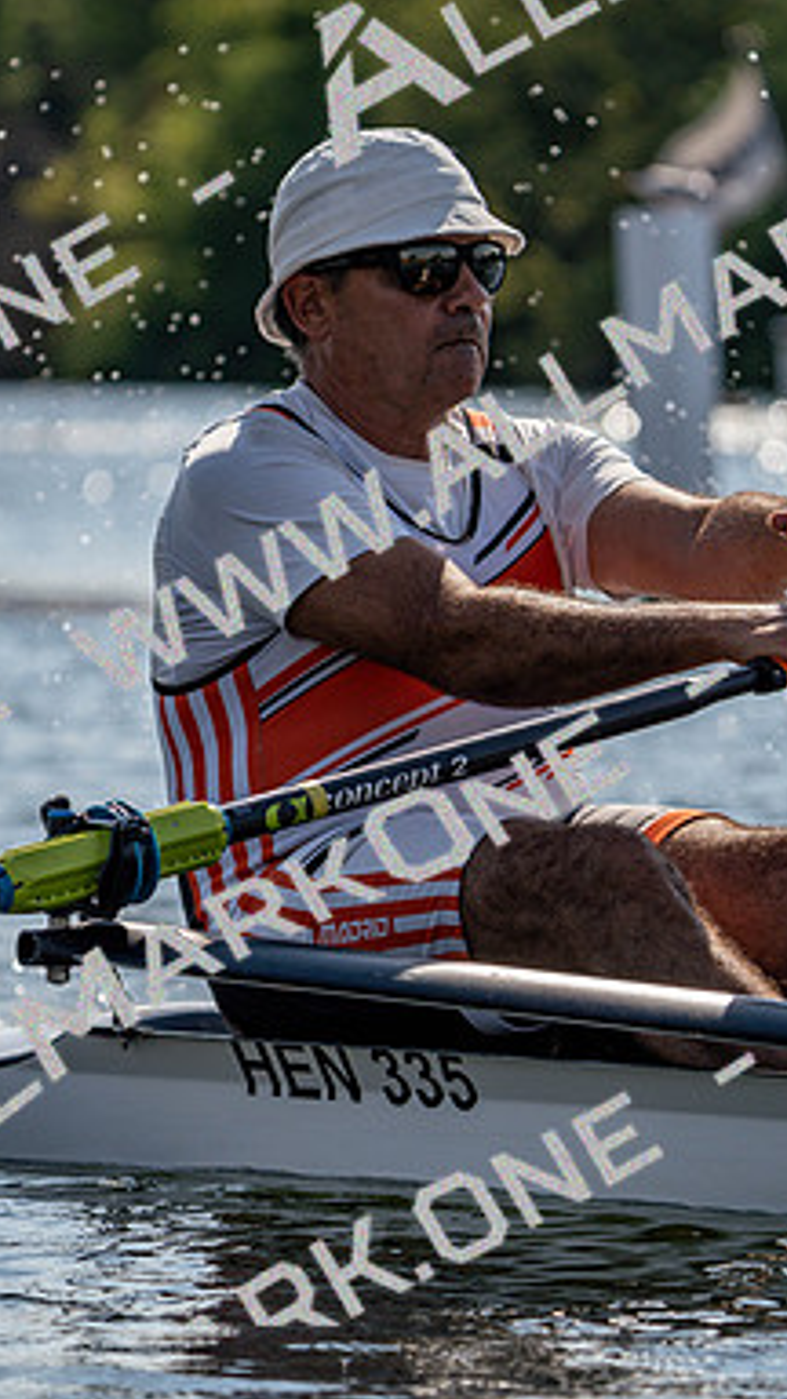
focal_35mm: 367
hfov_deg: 3.3
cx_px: 521
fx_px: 13615
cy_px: 701
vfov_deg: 5.9
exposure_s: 1/1600
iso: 125
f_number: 5.6
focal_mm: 232
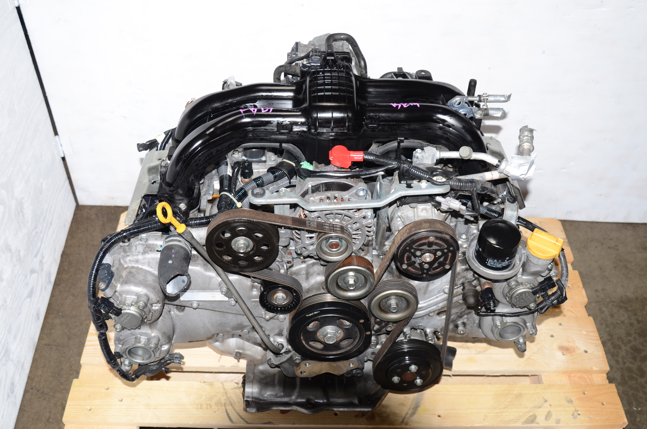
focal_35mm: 36
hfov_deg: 53.2
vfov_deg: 36.7
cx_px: 324
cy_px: 214
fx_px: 646
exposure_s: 1/60
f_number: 4.5
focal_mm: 24
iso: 100
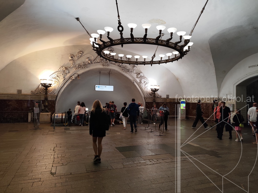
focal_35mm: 23
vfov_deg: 58.9
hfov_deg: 73.9
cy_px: 96
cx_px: 129
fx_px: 171
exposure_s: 1/50
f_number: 1.65
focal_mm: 6.19
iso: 250
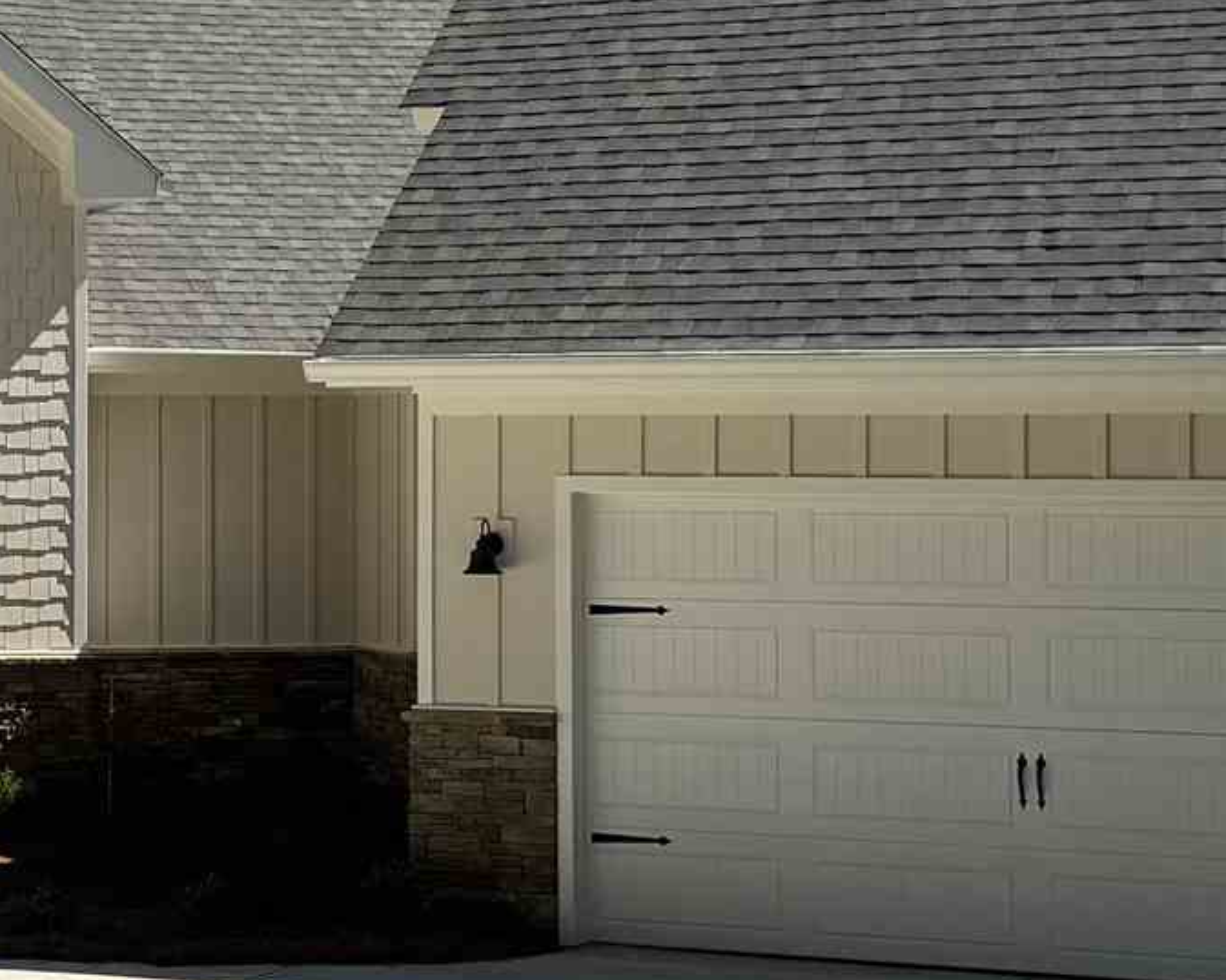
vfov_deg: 14.4
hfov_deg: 17.7
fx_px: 3881
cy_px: 333
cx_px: 157
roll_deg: -0.1
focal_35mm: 107
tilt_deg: +1.9
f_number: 1.78
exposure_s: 1/4049
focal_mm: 6.86
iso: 80
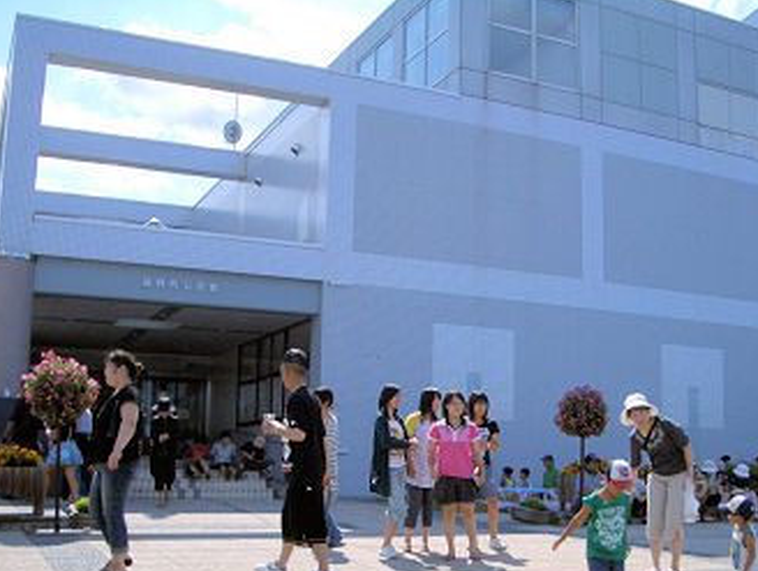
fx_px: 987
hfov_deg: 41.9
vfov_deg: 32.1
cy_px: 359
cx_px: 439
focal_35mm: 45
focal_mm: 5.8
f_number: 4.3
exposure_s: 1/640
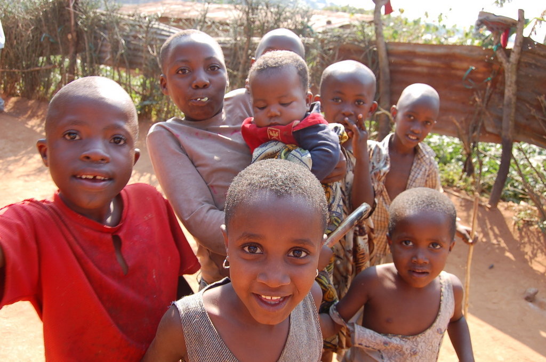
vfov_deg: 47.8
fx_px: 409
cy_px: 181
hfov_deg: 67.5
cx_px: 273
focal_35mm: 27
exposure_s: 1/125
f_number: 5.6
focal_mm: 18
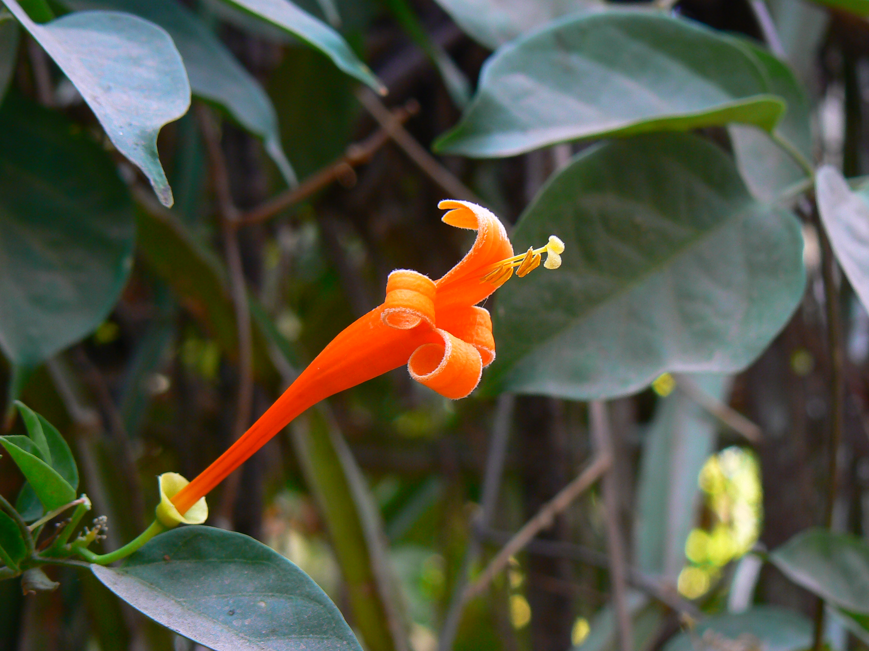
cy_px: 326
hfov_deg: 21.5
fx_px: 2284
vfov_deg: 16.2
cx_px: 434
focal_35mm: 91
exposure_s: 1/50
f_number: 3.6
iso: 80
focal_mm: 15.2
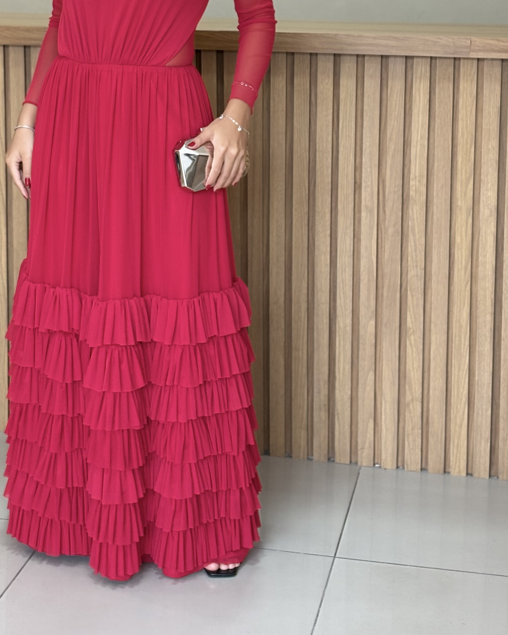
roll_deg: +0.0
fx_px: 1541
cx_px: 147
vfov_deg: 23.0
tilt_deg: -8.3
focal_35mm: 82
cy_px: 138
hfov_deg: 18.6
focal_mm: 5.96
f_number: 1.6
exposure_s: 1/60
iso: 64
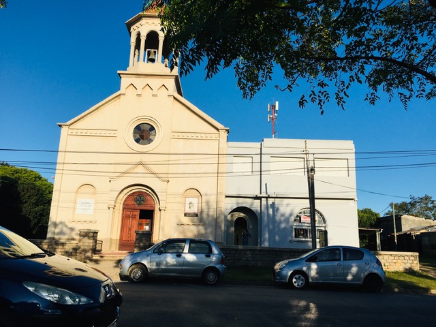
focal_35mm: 29
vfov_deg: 48.2
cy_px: 164
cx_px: 218
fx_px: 365
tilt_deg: +13.7
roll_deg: -2.8
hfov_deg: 61.7
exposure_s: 1/2564
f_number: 2.2
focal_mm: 4.15
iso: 25
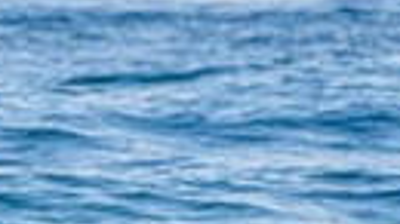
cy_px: 350
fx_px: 30322
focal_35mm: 2860
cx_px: -166
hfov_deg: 0.8
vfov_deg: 0.4
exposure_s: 1/1250
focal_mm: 500
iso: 450
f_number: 5.6
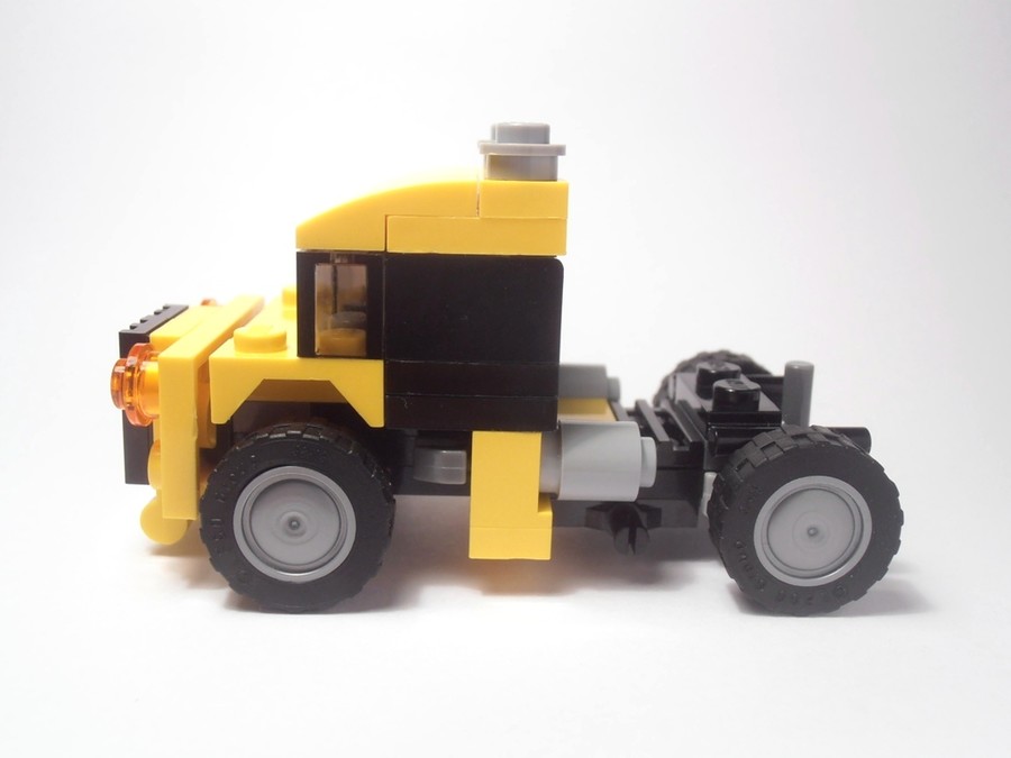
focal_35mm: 37
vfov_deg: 38.7
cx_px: 506
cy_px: 379
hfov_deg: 50.1
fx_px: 1081
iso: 80
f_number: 3.9
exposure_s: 1/40
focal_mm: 6.61
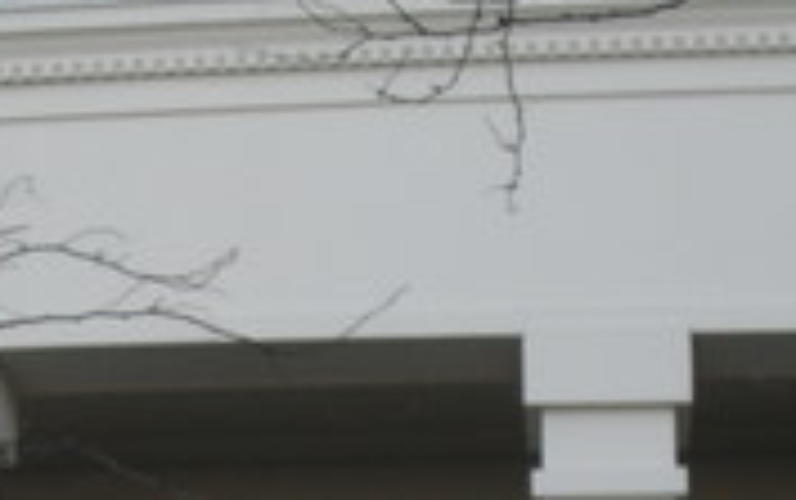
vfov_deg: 9.3
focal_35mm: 134
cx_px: 153
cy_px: 923
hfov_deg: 15.5
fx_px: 2910
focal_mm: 6.3
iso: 100
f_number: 3.2
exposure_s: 1/250
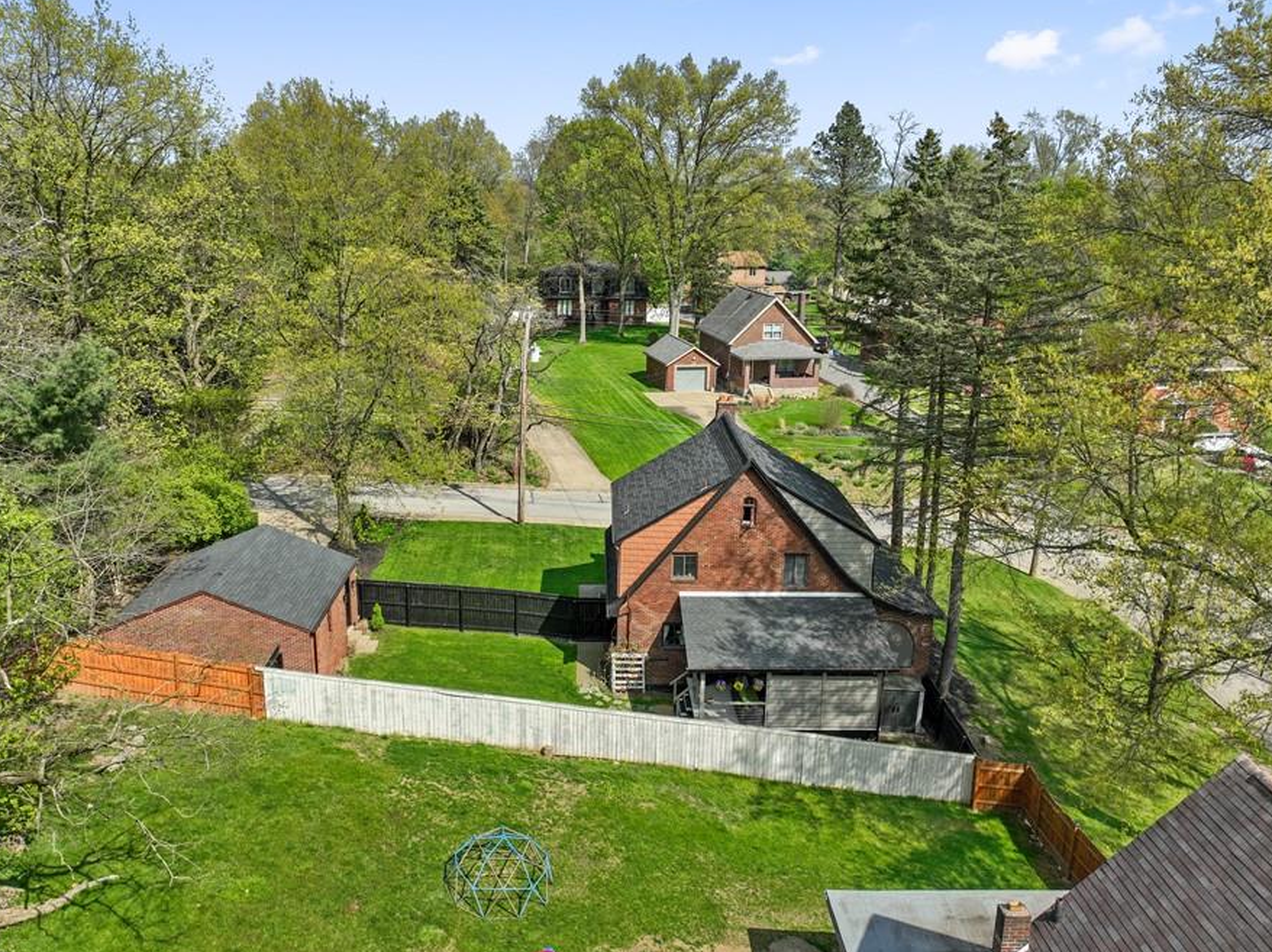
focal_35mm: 28
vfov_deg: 49.7
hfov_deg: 63.5
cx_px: 610
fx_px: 1028
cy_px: 470
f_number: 2.8
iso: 100
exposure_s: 1/2000
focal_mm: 12.29
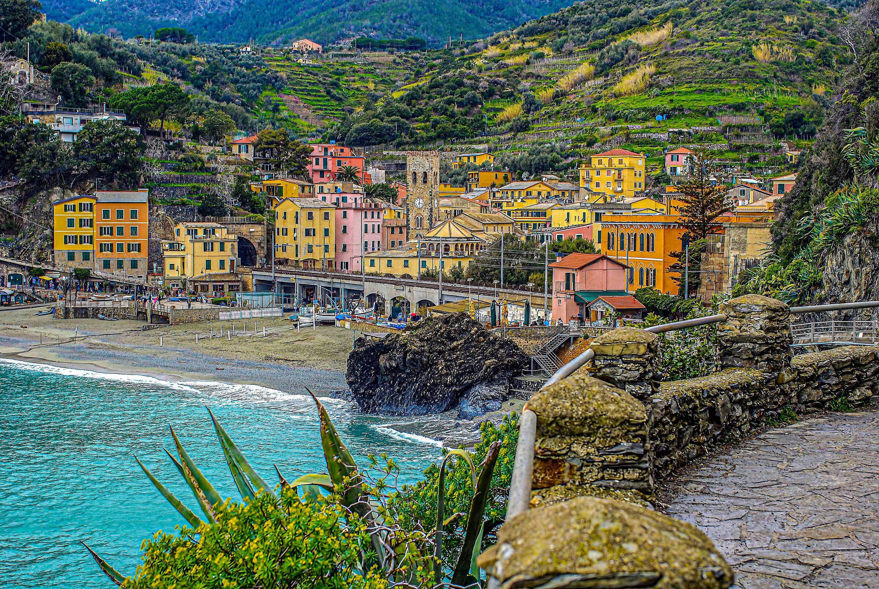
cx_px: 440
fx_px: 1467
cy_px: 294
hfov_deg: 33.4
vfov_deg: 22.7
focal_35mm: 60
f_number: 6.3
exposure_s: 1/100
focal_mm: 40
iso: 200
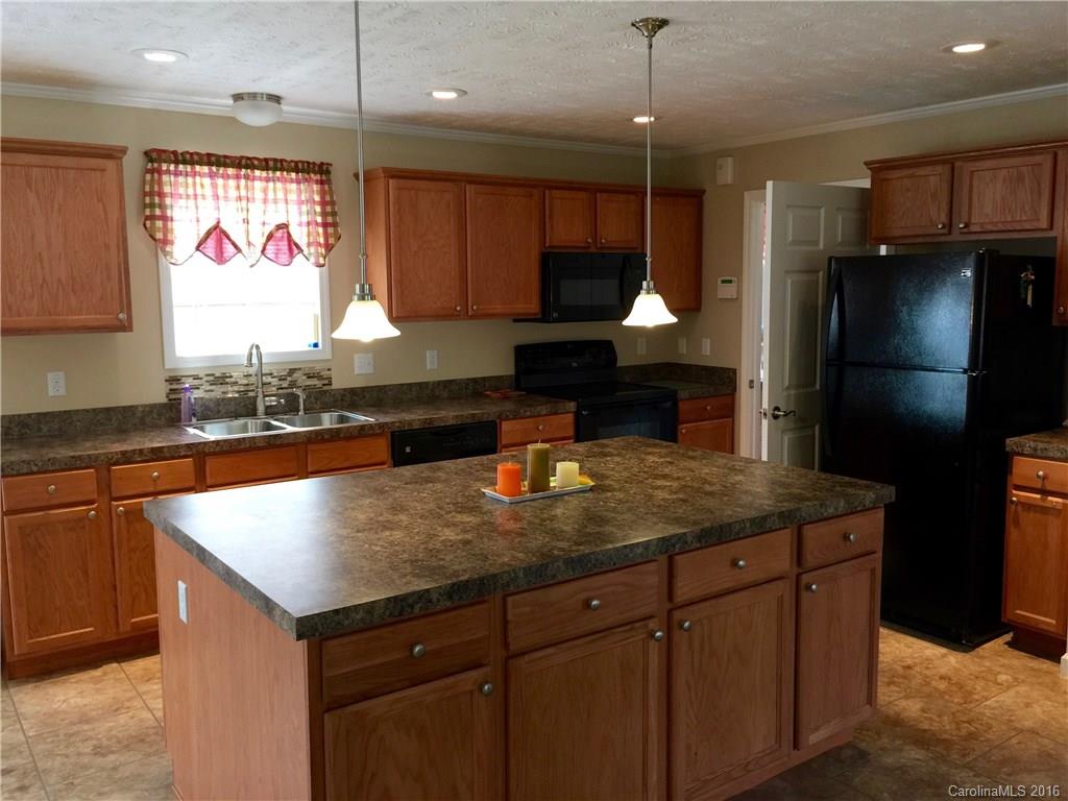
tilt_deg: -5.1
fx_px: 895
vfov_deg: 48.2
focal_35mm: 29
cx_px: 534
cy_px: 400
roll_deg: -0.2
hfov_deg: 61.7
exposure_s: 1/30
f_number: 2.2
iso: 50
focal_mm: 4.15
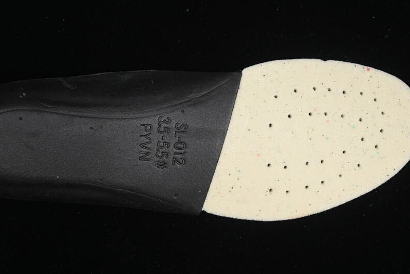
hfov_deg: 26.6
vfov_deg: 18.0
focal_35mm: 76
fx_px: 866
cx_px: 203
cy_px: 136
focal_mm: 50
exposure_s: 1/80
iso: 160
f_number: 7.1
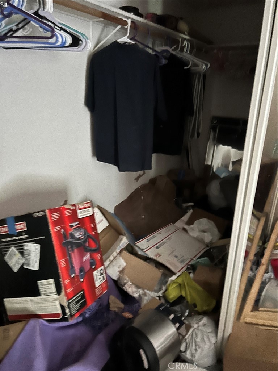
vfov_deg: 67.3
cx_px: 139
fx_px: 278
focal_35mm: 26
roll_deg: +0.7
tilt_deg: -16.4
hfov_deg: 53.1
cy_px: 186
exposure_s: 1/16
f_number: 1.5
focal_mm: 5.7
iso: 640
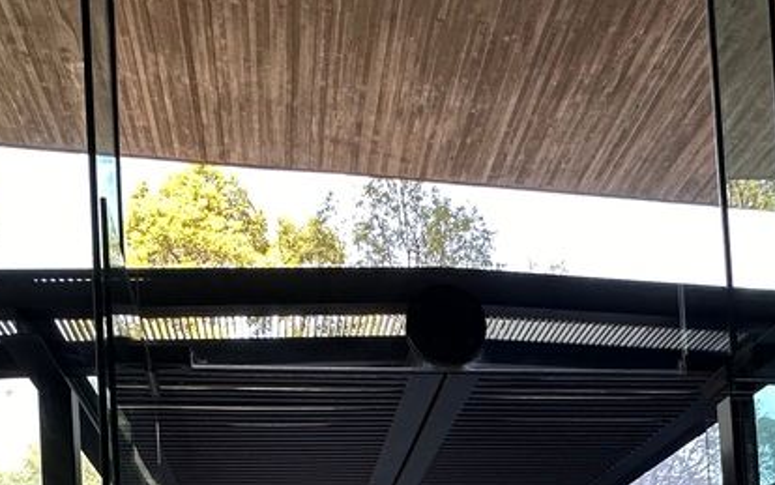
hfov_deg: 46.1
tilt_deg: +1.9
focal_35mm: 43
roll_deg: +2.9
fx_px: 908
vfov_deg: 24.6
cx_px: 436
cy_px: 685
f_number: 2.2
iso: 200
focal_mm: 2.22
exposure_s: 1/99
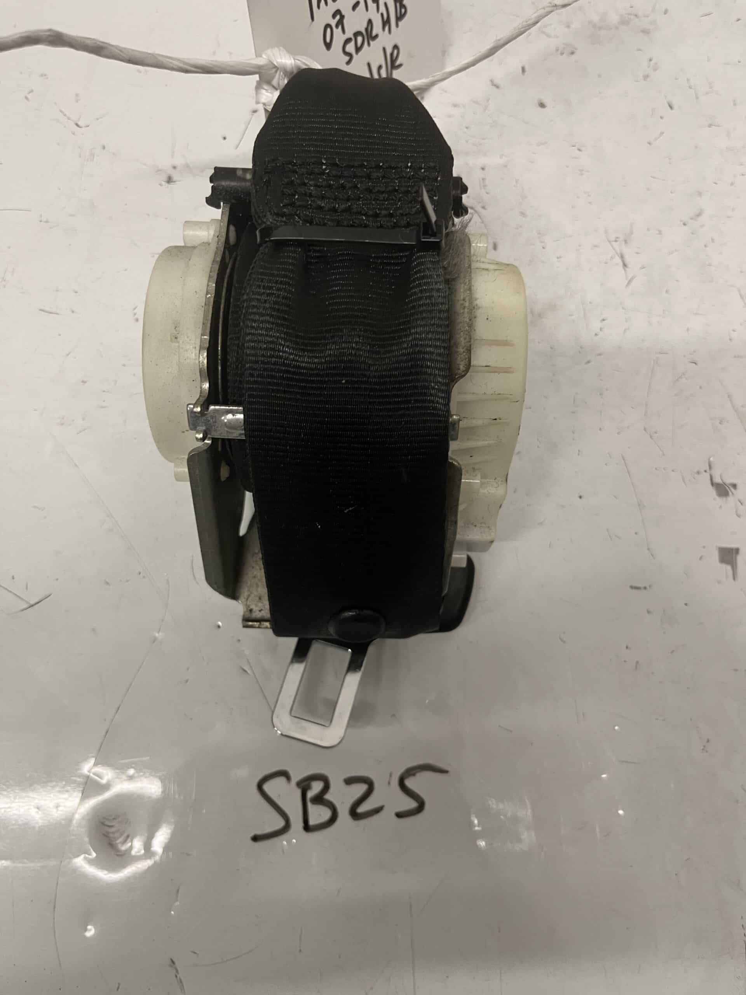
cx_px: 373
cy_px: 498
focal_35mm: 26
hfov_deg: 53.1
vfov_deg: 67.3
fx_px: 747
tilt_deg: -79.7
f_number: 1.6
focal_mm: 5.1
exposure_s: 1/50
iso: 100
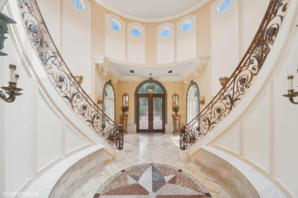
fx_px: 99
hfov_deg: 112.7
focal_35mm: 12
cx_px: 149
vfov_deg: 89.9
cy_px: 99
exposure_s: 1/60
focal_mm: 12
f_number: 8
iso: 200
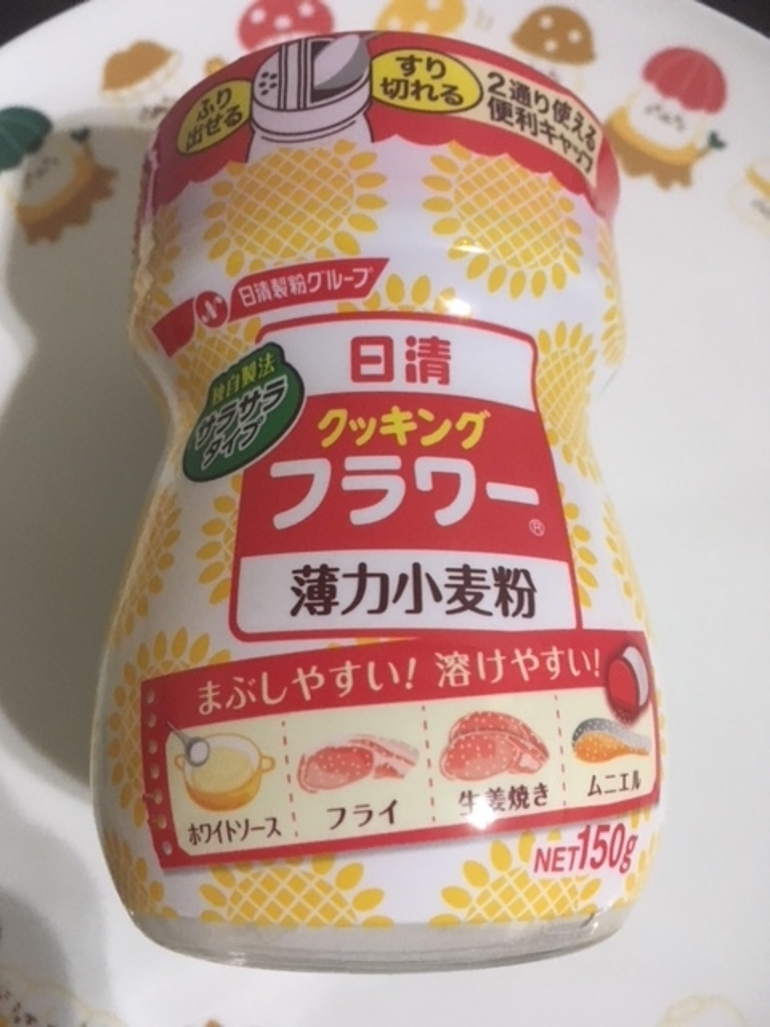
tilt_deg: -74.8
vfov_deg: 61.7
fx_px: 860
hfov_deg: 48.2
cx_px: 385
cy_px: 514
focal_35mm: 29
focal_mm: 4.15
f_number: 2.2
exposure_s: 1/20
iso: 200
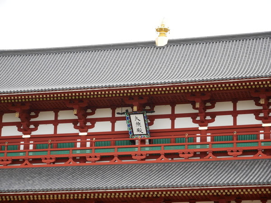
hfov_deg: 16.4
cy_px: 102
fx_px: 940
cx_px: 136
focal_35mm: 120
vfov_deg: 12.4
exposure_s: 1/200
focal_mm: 60
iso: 200
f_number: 5.6
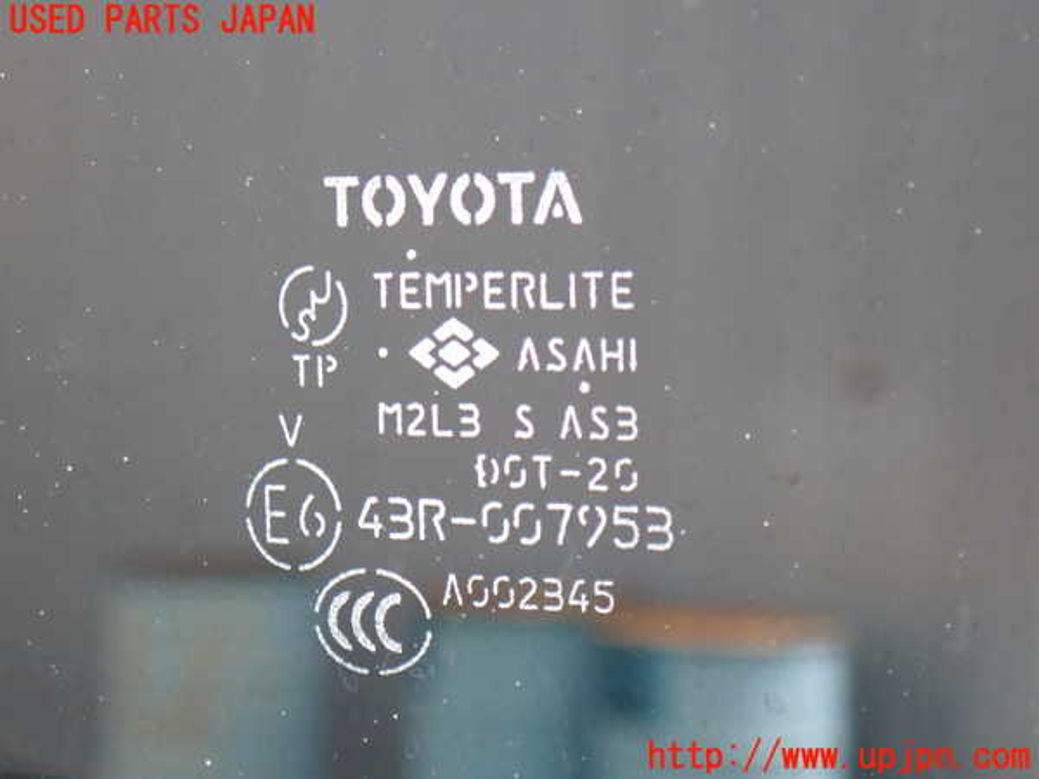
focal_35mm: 100
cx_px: 520
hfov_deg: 19.6
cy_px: 390
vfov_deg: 14.8
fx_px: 3002
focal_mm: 18
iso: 400
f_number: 4.9
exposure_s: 1/100
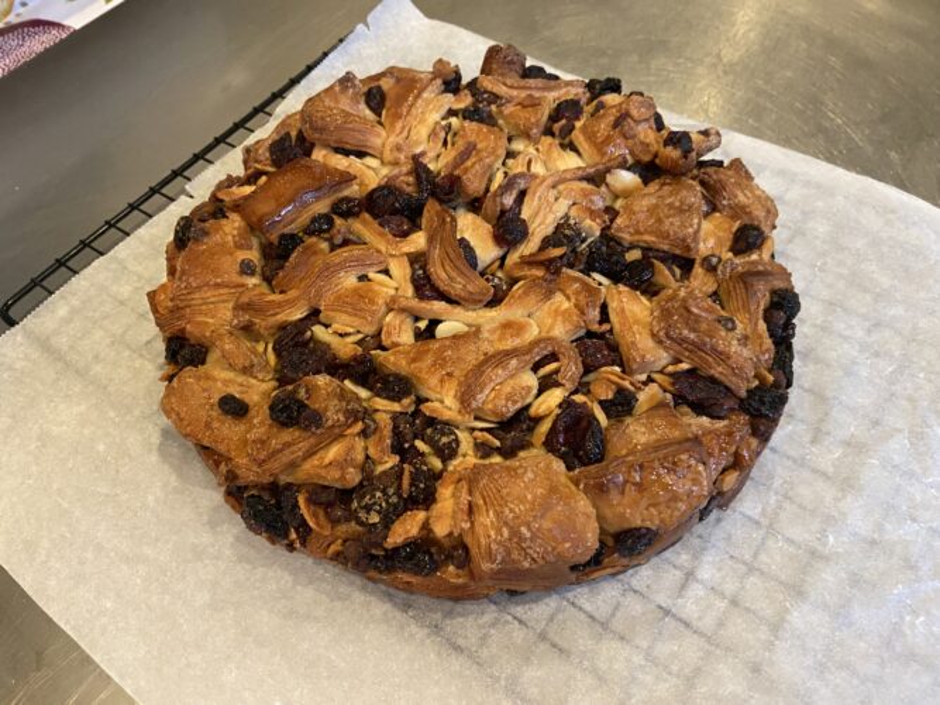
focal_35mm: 26
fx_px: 706
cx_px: 470
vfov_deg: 53.0
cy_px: 352
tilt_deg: -56.1
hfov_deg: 67.3
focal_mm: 4.25
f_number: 1.8
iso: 500
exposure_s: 1/33
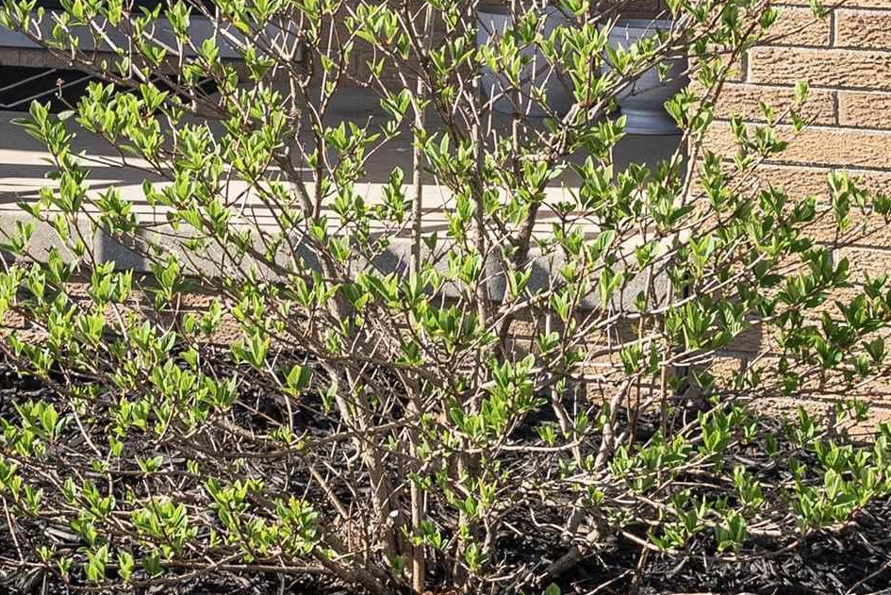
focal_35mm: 104
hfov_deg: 18.6
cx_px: -178
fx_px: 2575
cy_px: -205
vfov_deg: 12.7
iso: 320
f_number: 8
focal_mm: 32
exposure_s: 1/200
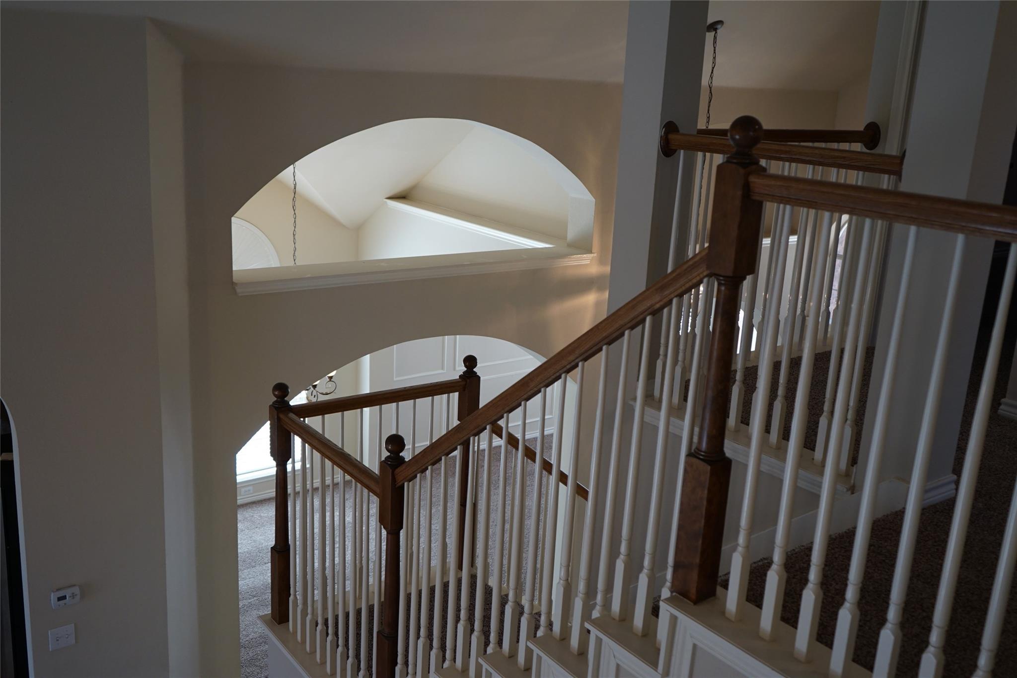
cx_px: 508
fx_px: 960
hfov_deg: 55.8
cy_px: 339
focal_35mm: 34
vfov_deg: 38.9
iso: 500
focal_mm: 34
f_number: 4
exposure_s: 1/160
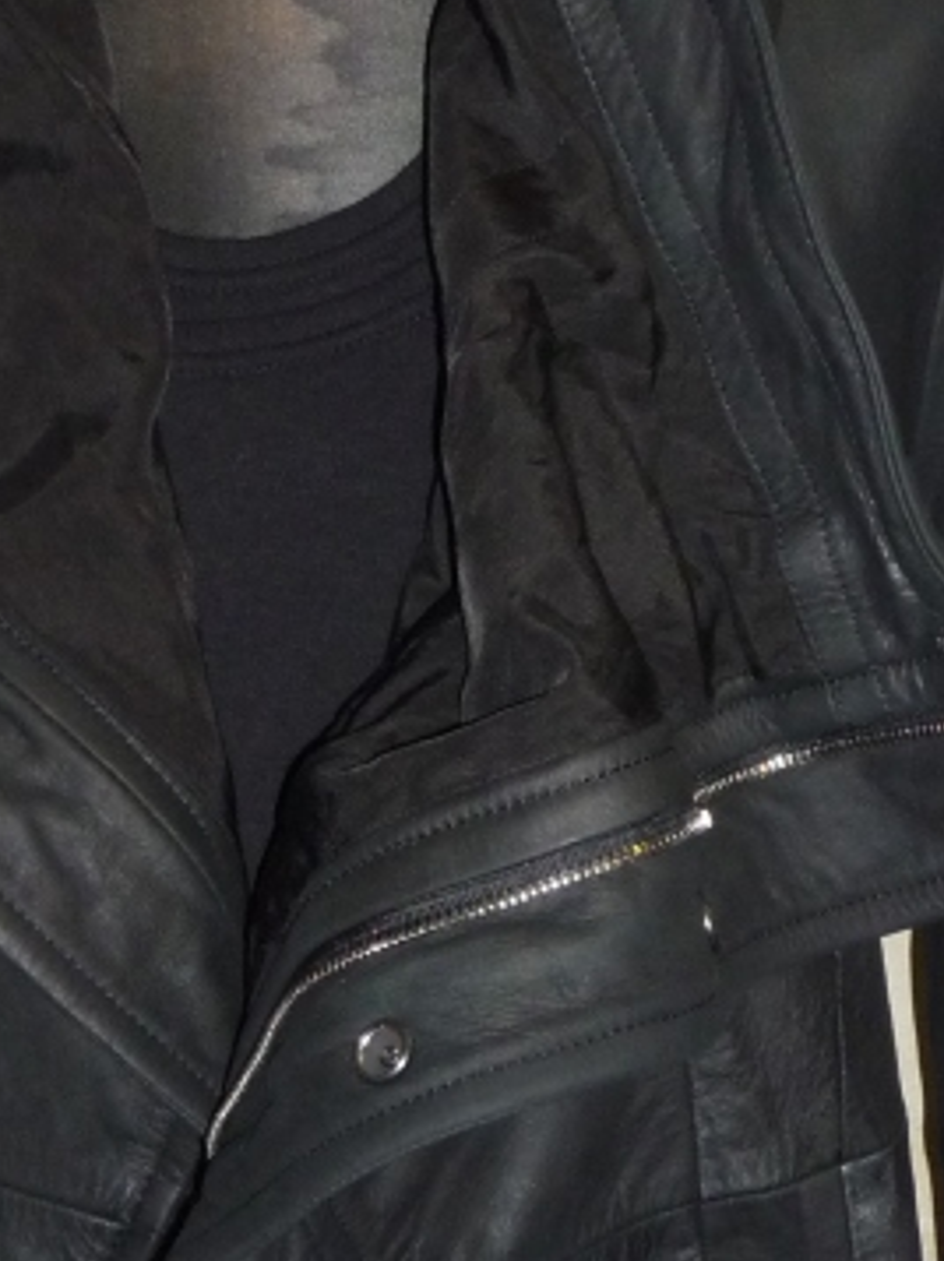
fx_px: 4478
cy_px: 754
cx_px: 225
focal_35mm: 123
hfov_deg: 12.0
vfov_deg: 16.0
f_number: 4.5
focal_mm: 7.5
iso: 250
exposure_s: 1/30
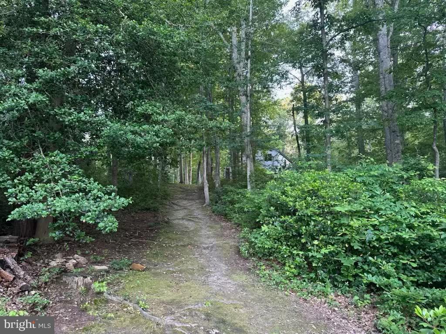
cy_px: 167
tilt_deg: +9.9
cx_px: 223
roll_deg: +2.0
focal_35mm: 24
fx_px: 309
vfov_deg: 56.8
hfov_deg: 71.6
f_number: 1.78
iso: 400
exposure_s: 1/60
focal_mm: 6.86
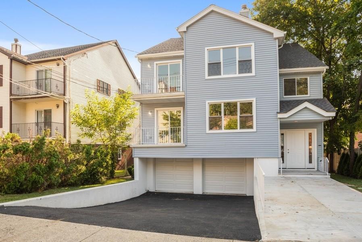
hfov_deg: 69.4
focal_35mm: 26
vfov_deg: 49.6
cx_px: 181
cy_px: 121
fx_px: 262
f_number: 13
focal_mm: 26
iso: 200
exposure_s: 1/40
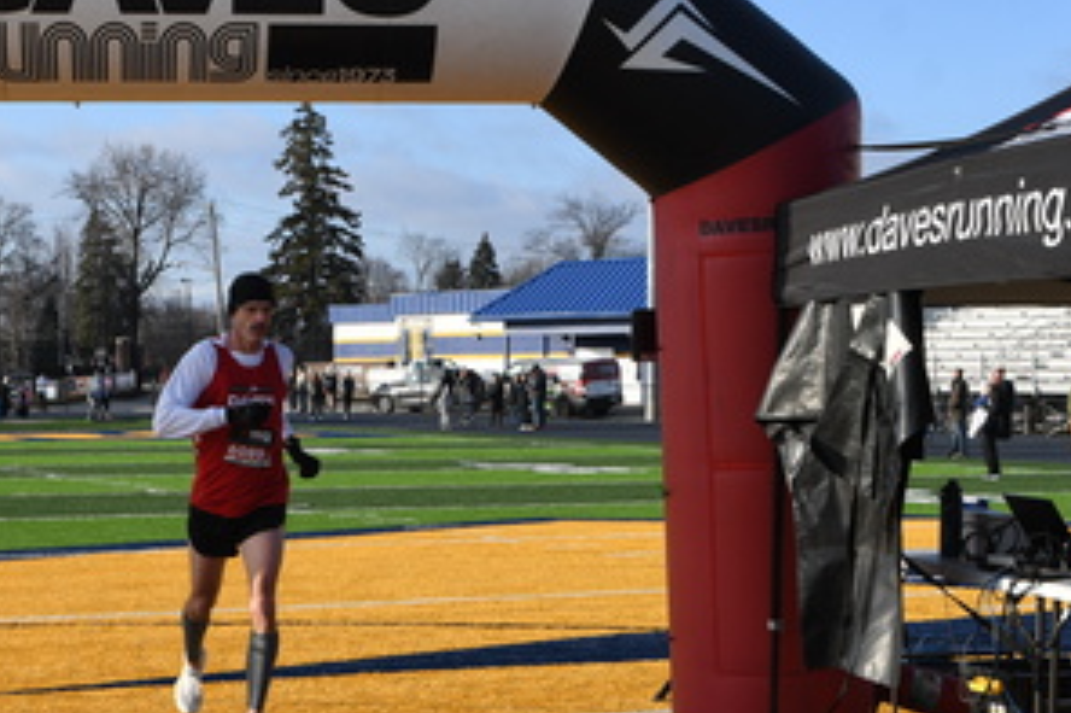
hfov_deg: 29.3
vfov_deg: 20.2
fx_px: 1992
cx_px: 195
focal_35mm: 67
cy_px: 519
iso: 100
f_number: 6.3
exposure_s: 1/250
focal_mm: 24
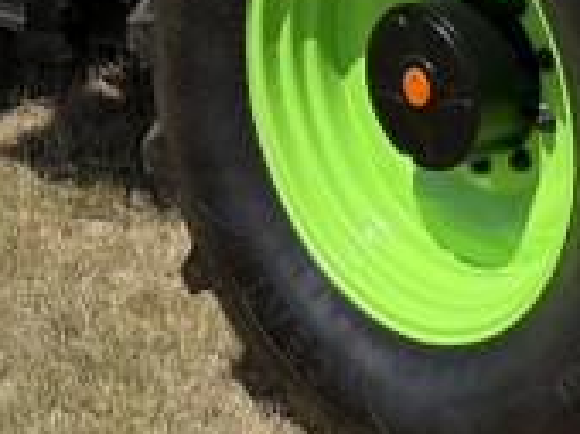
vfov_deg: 11.2
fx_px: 1891
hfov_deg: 17.4
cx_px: 235
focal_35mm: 113
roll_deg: +2.2
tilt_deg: +4.8
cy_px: -557
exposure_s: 1/3759
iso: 80
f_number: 1.78
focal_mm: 6.76
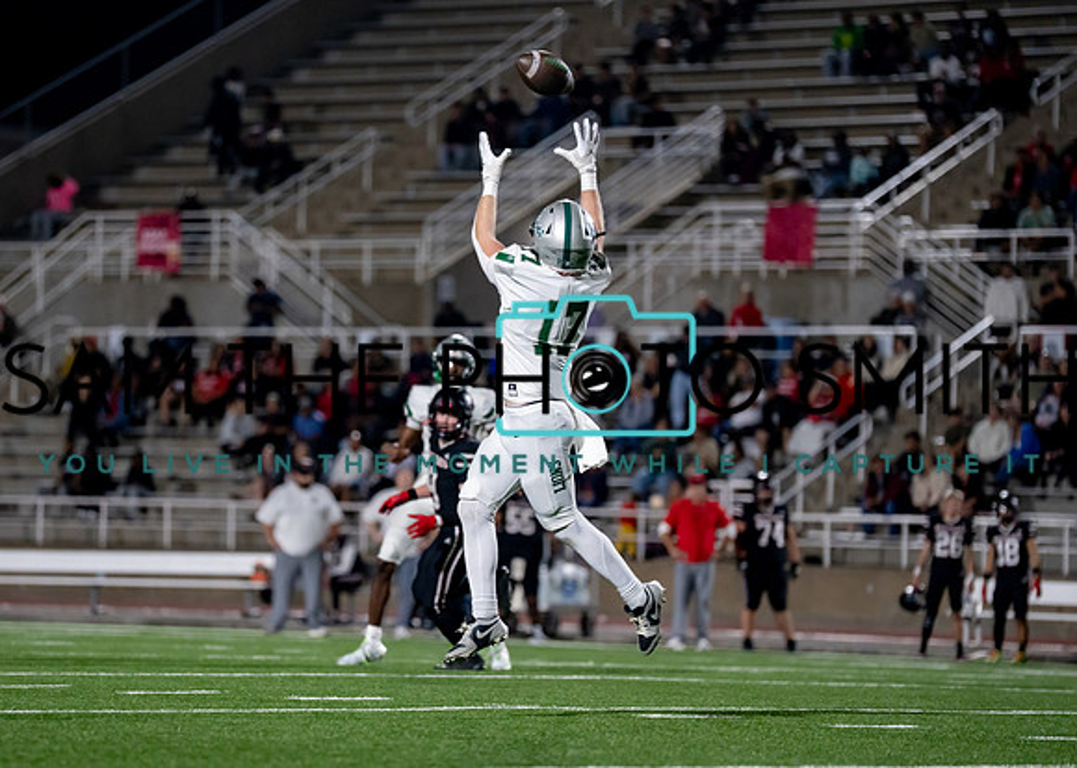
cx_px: 439
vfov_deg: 6.6
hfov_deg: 9.2
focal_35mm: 219
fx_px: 6700
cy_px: 440
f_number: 2.8
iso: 3200
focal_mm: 180
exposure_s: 1/1250
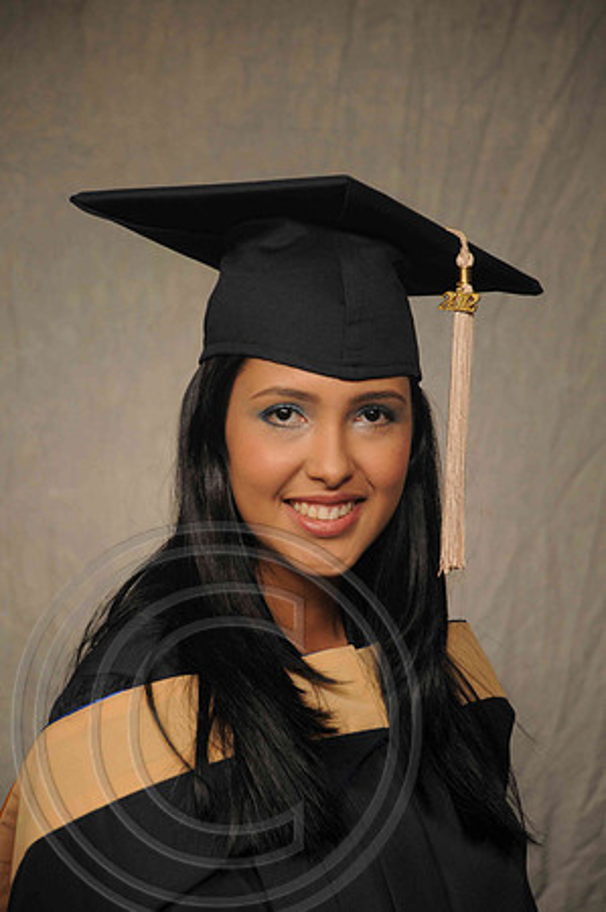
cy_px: 456
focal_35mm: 158
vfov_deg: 13.1
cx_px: 303
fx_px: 3986
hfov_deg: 8.7
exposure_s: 1/125
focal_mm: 105
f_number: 5.6
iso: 200
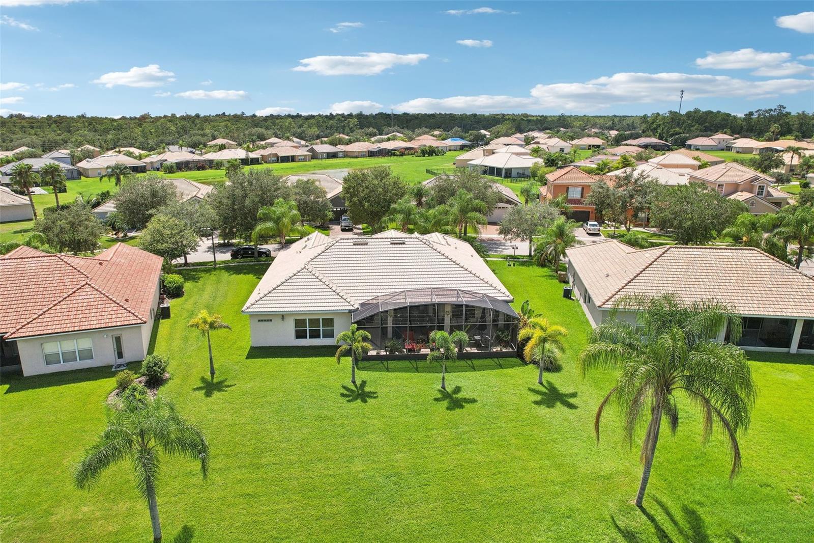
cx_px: 407
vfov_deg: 57.2
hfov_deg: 78.6
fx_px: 497
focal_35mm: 22
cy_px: 272
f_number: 2.8
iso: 140
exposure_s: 1/3000
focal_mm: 8.4
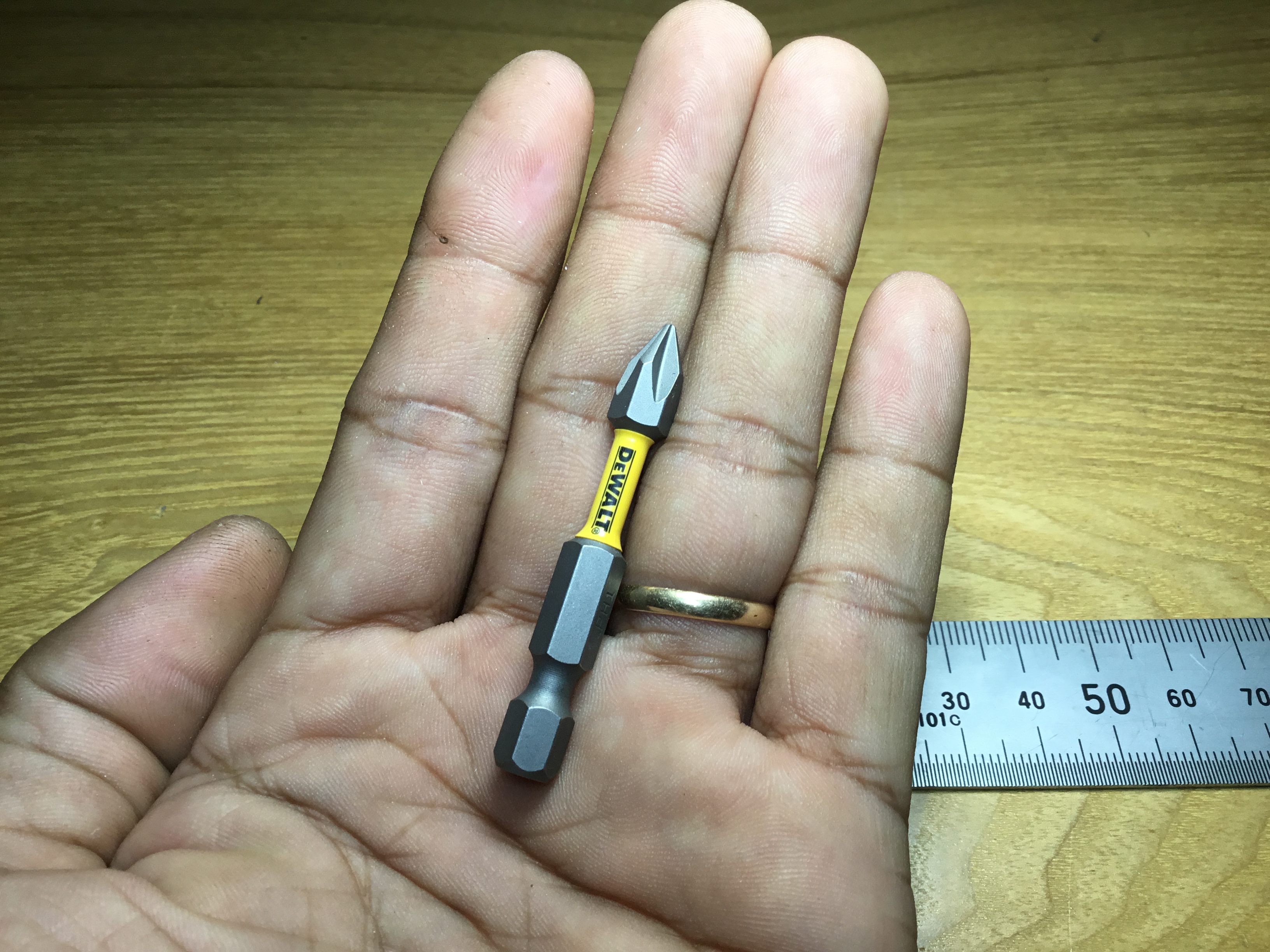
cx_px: 635
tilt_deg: -49.4
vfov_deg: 45.4
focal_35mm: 31
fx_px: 1137
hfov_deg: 58.4
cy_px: 476
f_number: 2.4
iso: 32
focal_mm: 3.3
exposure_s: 1/100
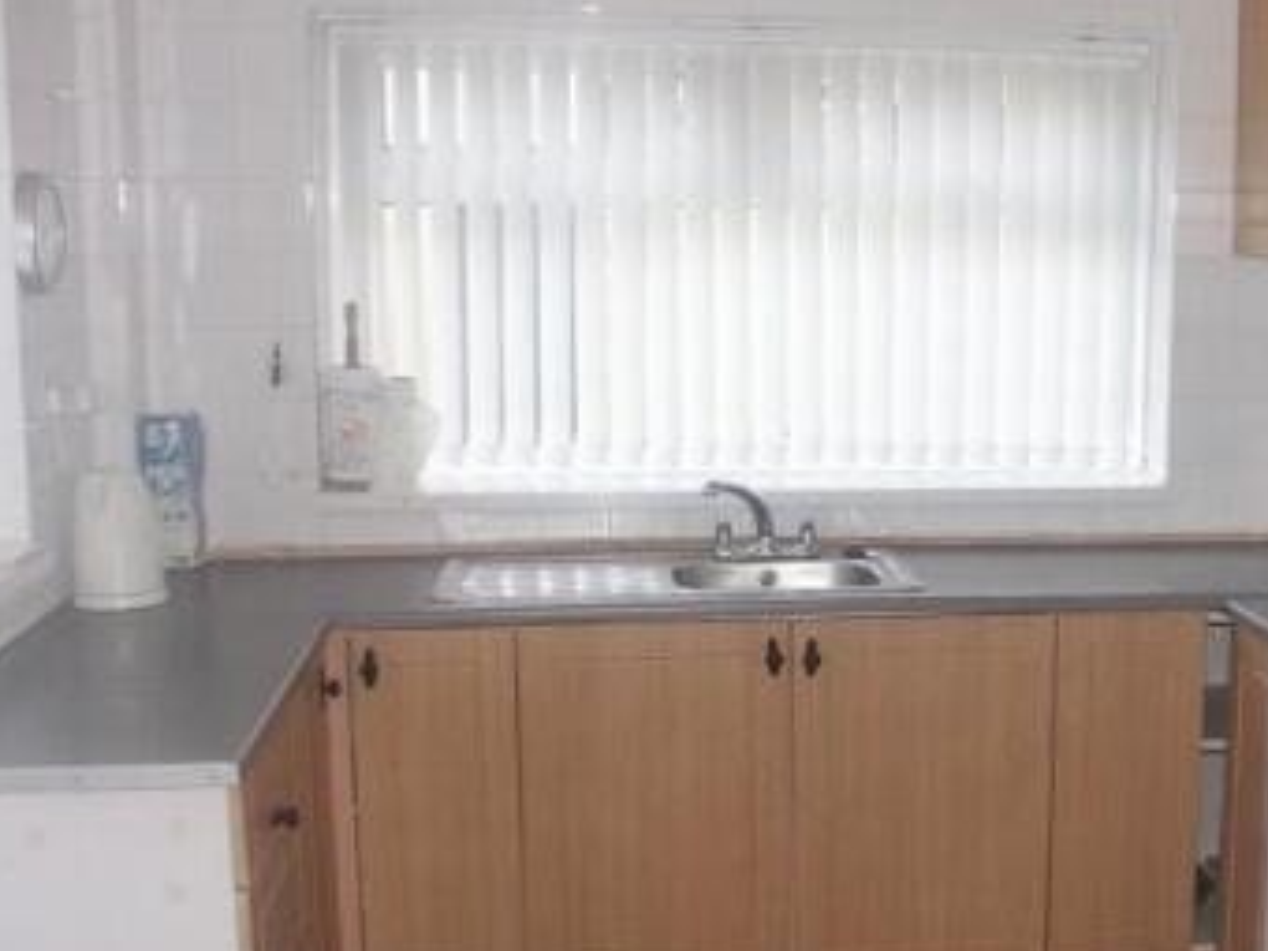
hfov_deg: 39.2
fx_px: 1758
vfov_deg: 30.3
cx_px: 834
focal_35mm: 48
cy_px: 502
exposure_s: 1/45
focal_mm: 7.37
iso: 200
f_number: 2.8
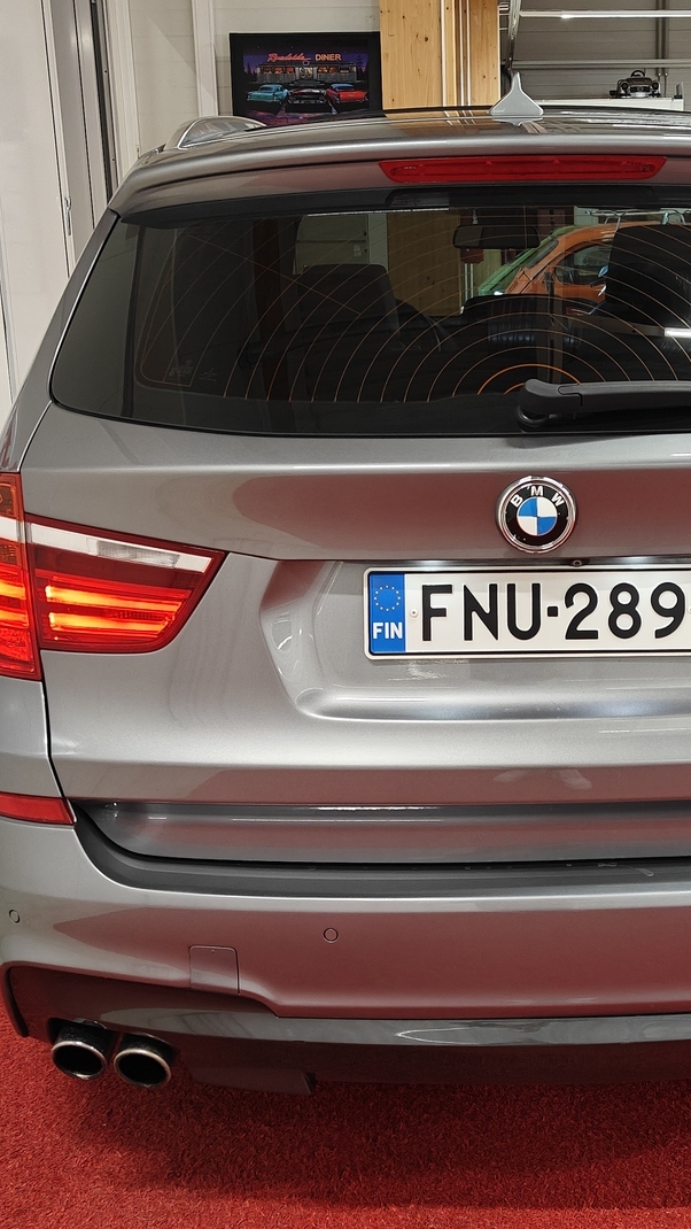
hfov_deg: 26.8
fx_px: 1433
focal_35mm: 44
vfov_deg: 46.4
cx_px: 507
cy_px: 617
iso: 80
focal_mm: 5.59
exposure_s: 1/61
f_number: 1.8
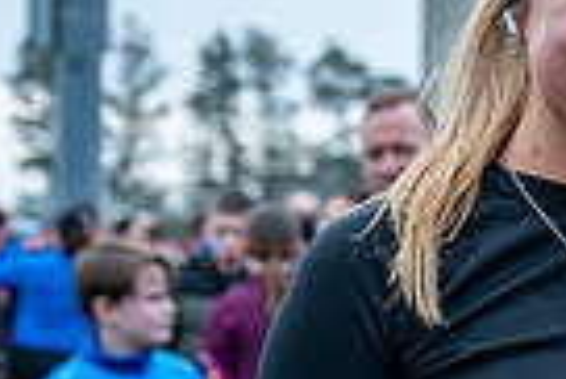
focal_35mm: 200
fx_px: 3148
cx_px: 1057
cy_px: 502
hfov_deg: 9.7
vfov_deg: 6.8
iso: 100
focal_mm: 47
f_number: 4
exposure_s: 1/200
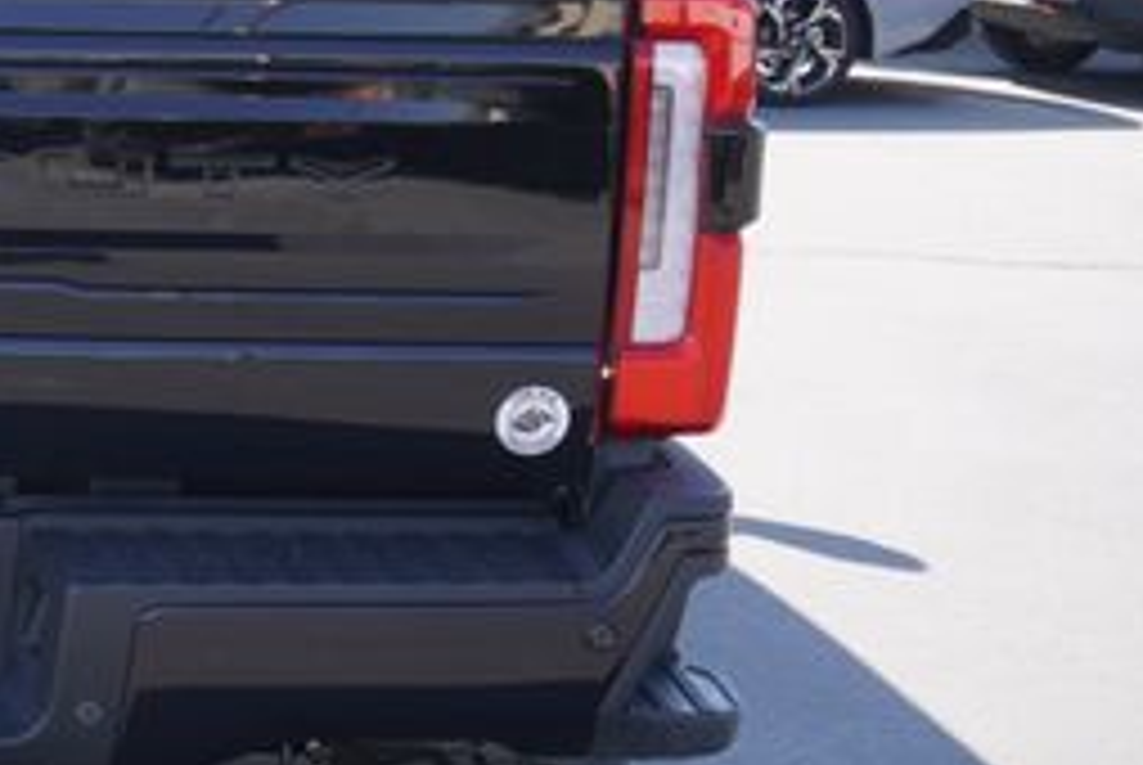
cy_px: 261
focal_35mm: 83
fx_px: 2638
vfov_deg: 16.5
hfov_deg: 22.7
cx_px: -198
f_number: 5.6
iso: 100
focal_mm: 22
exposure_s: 1/100
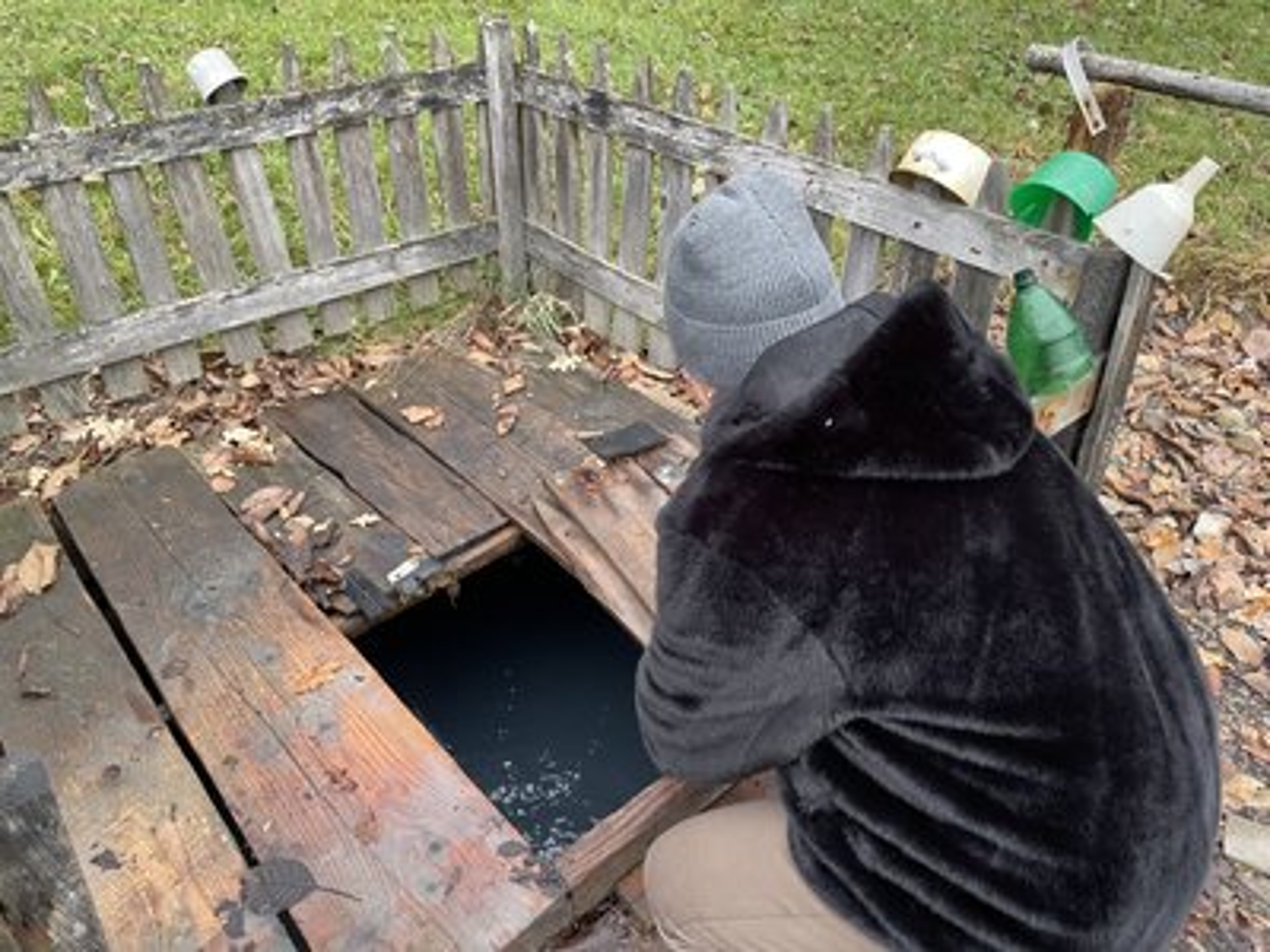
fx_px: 954
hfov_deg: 67.3
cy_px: 476
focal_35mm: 26
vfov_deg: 53.1
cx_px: 635
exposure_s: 1/77
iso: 125
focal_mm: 4.2
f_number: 1.6
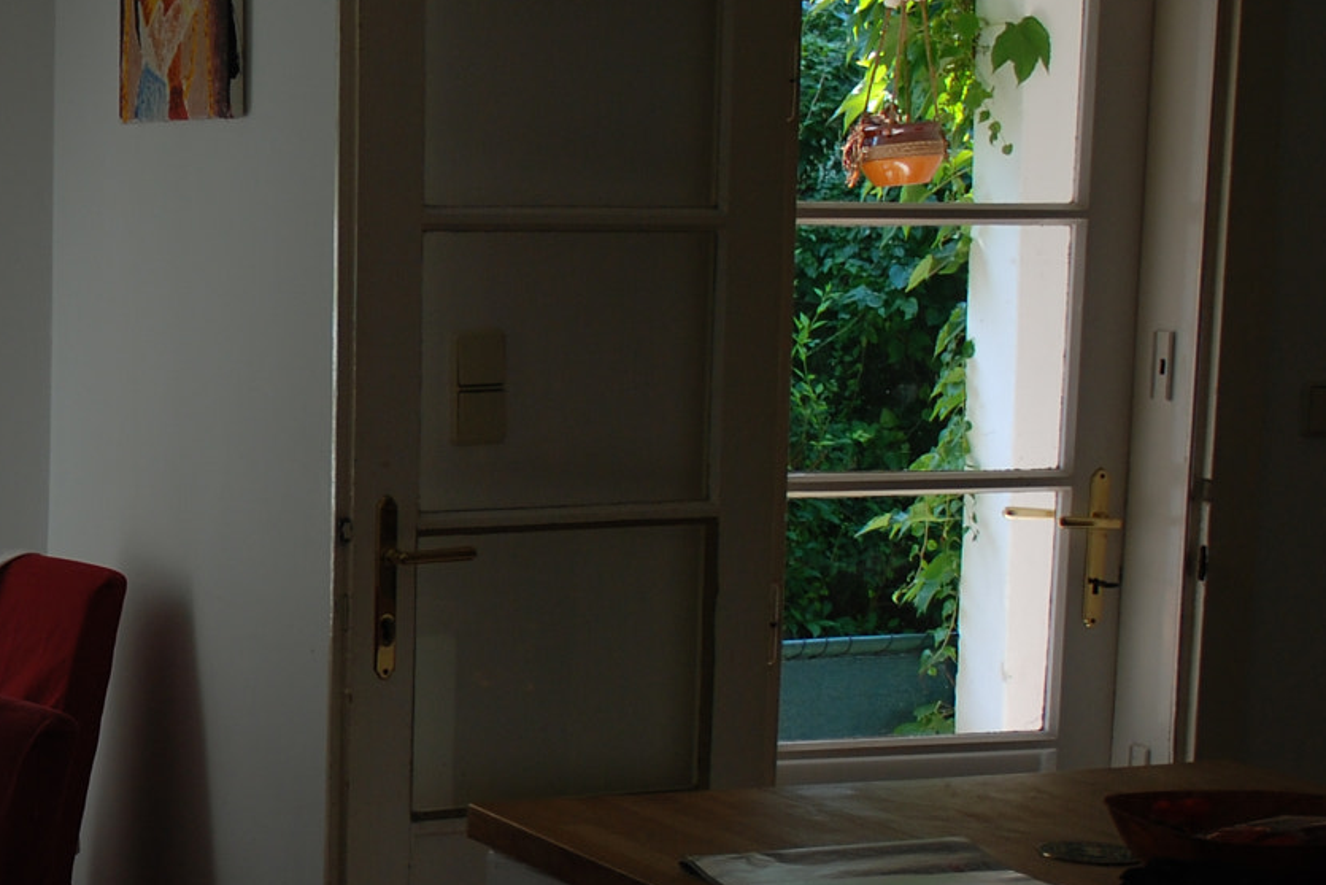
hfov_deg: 22.9
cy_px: 582
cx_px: -291
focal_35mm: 81
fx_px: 2984
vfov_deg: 16.8
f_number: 4
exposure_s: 1/100
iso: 125
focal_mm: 22
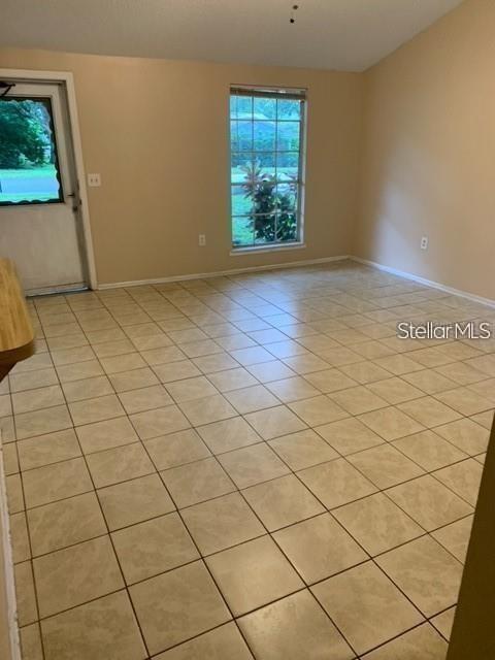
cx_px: 248
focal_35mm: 26
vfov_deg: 67.3
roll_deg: +0.3
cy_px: 330
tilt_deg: -19.2
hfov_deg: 53.1
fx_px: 496
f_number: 1.8
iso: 200
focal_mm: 4.25
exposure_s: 1/60
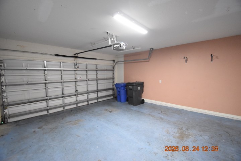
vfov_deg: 77.3
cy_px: 80
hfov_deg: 100.4
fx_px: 100
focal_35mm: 15
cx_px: 120
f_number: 3.5
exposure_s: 1/60
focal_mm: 10
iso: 4500
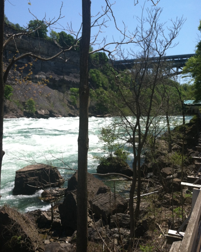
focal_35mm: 37
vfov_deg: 49.0
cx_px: 100
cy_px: 118
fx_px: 275
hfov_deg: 40.1
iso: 80
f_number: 2.8
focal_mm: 3.85
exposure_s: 1/1071
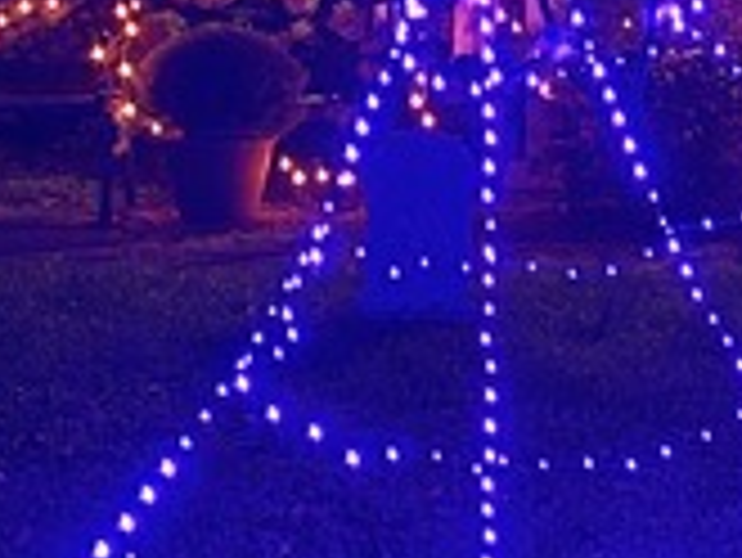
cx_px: 1286
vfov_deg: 9.4
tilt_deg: -4.7
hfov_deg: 11.7
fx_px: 3368
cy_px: 76
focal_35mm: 157
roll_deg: -1.4
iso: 1250
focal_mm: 6.76
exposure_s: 1/9
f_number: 1.78
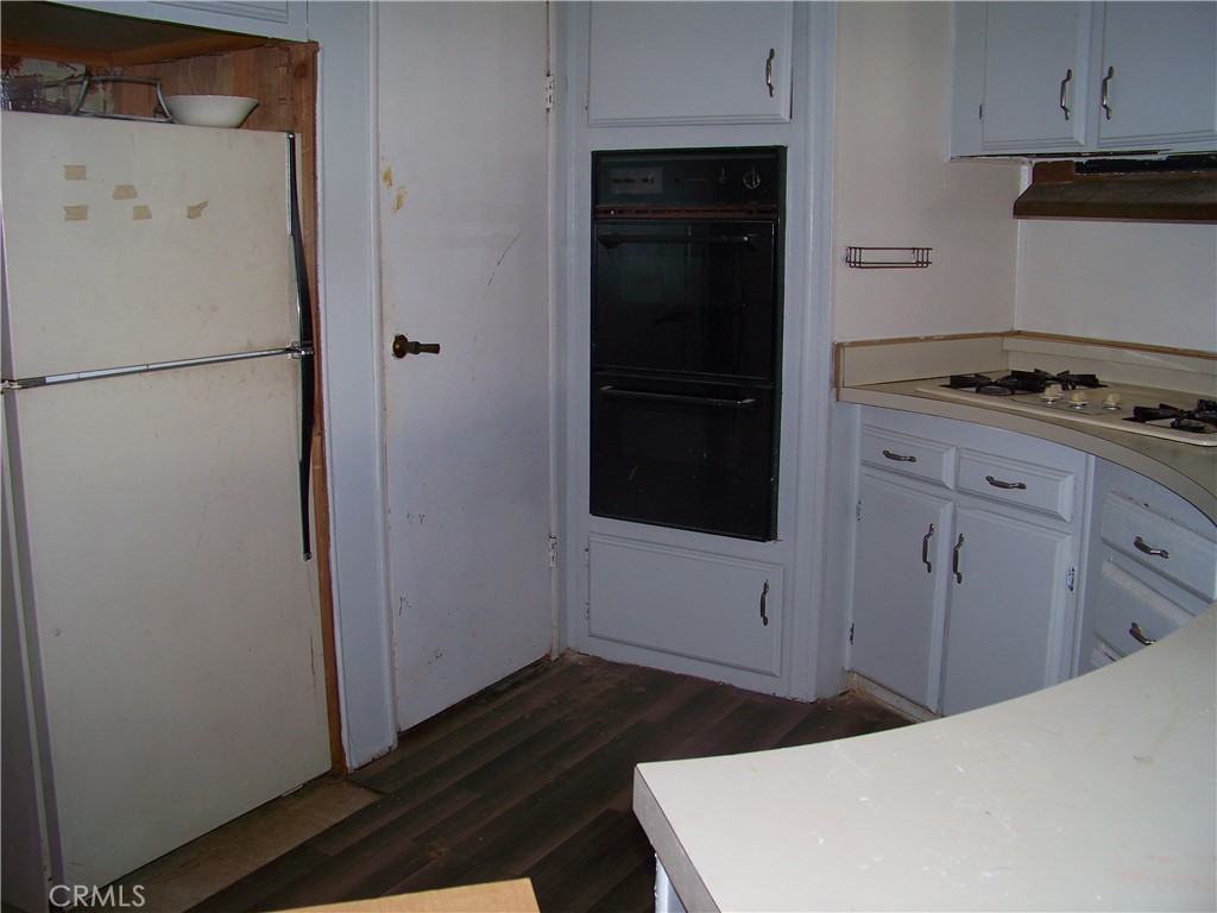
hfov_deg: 55.4
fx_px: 1160
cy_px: 456
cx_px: 608
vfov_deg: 42.9
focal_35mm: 33
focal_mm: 5.85
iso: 64
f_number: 3.6
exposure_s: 1/30
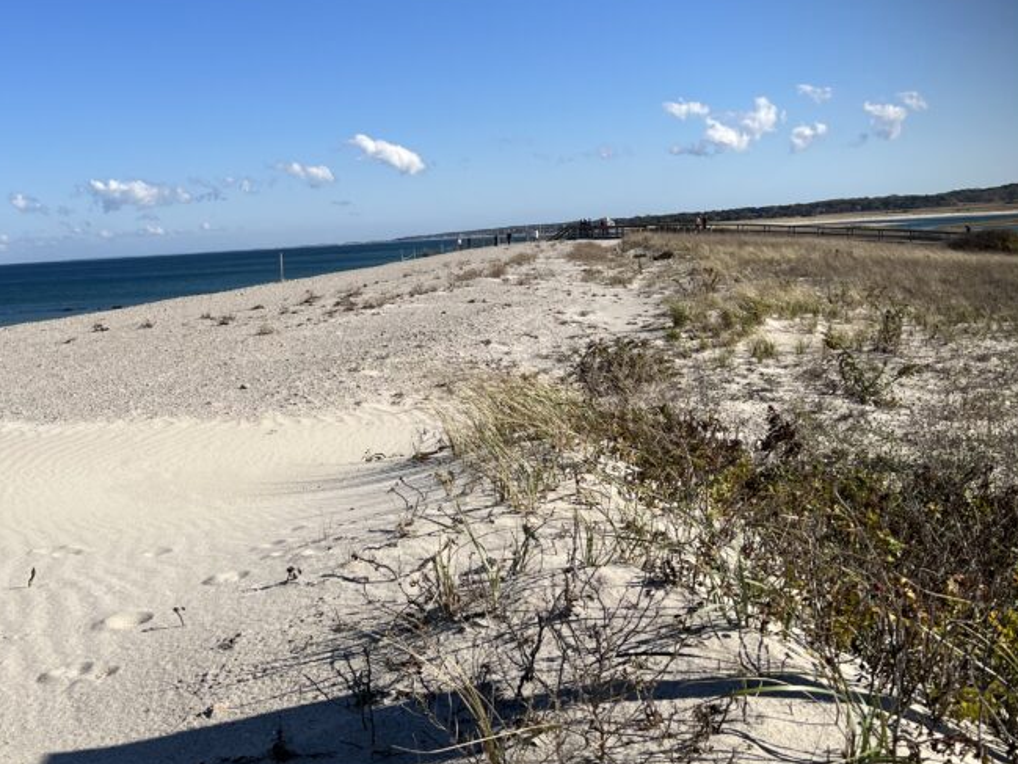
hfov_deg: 45.1
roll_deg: +3.3
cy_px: 380
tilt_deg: -6.9
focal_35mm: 41
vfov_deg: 35.1
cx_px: 336
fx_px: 1206
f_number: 1.5
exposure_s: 1/7463
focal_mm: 5.7
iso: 50
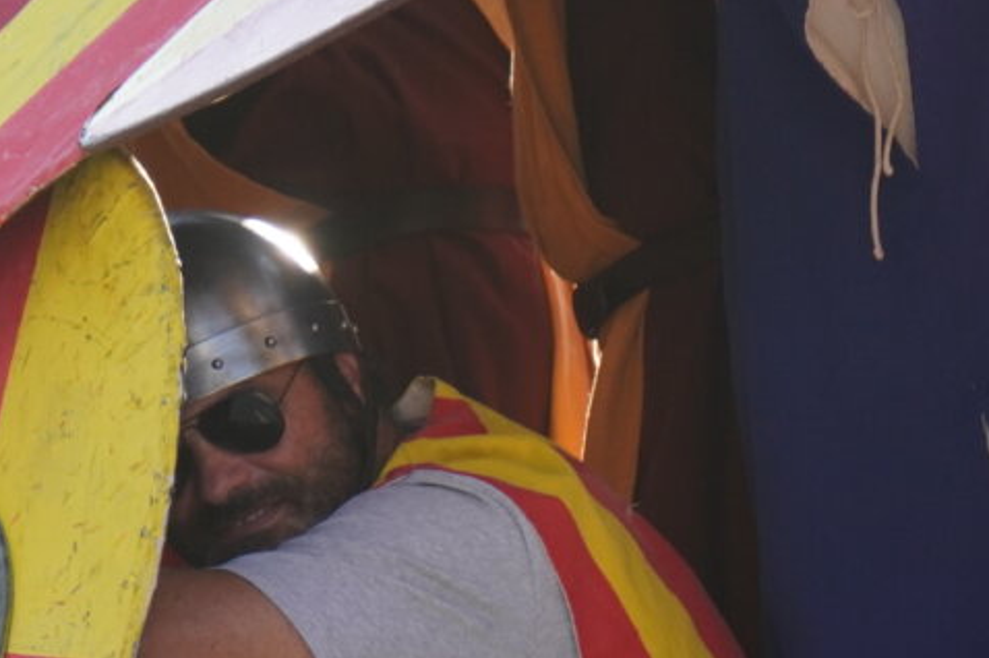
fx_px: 23170
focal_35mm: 844
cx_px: -4
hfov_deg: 2.4
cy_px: 365
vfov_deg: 1.6
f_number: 6.3
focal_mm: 210
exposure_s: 1/400
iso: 640
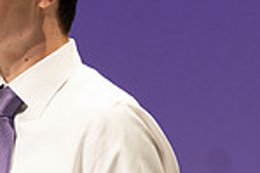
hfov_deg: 3.2
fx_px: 4639
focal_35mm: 643
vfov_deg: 2.1
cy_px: 163
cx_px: -86
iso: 800
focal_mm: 120
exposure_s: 1/80
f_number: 4
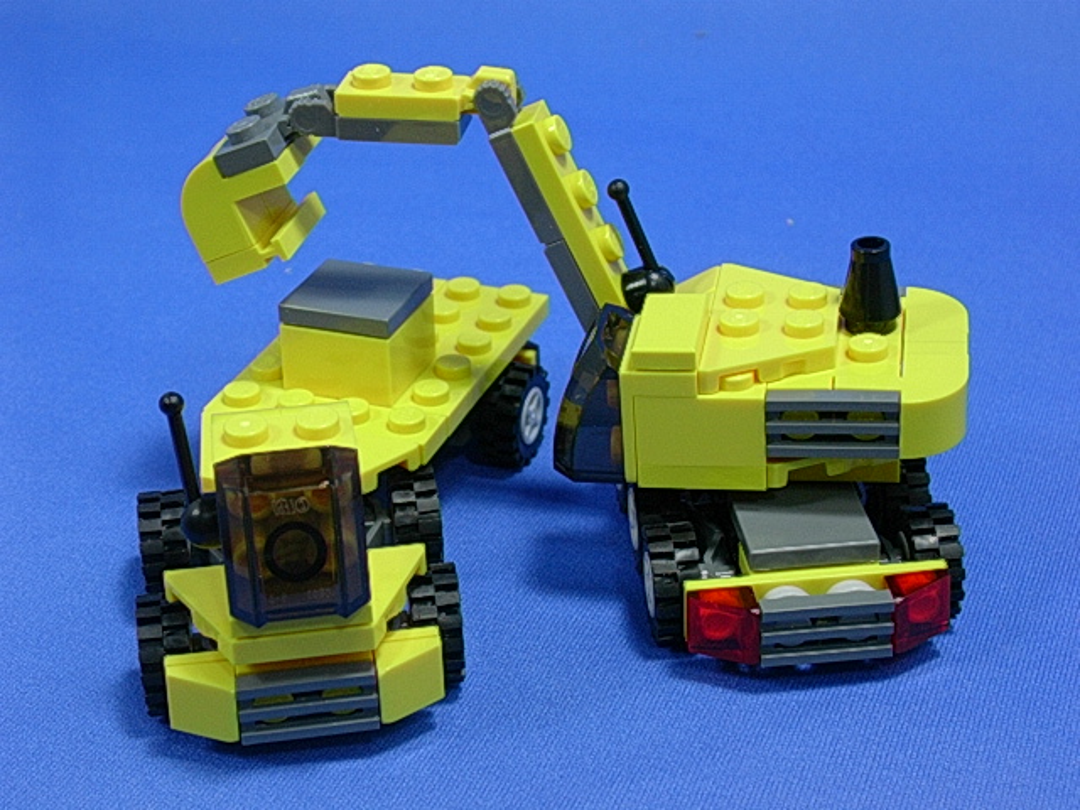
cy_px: 405
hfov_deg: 27.4
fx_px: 2215
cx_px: 540
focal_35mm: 71
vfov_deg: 20.7
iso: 70
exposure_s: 1/21.9
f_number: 3.7
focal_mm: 10.8
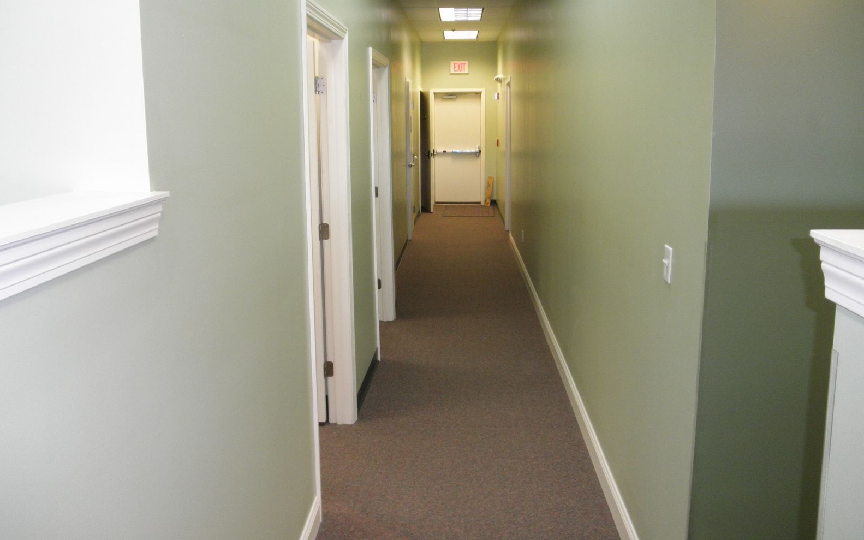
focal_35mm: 30
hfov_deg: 62.9
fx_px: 706
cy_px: 213
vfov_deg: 41.6
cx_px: 431
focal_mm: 5
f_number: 3
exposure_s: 1/30
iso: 200
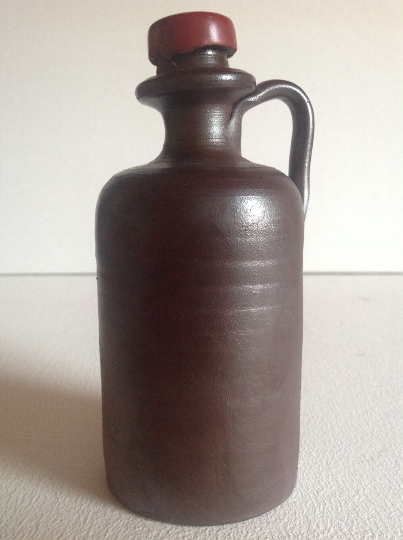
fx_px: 545
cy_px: 270
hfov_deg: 40.6
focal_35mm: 35
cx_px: 202
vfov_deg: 52.7
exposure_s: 1/15
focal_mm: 4.28
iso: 250
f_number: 2.4
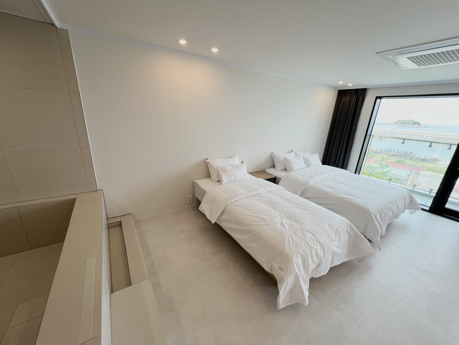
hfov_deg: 106.2
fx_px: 172
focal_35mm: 13
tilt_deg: -17.6
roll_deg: -3.7
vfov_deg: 89.9
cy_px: 172
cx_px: 230
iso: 50
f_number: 1.8
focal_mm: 1.57
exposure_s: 1/99
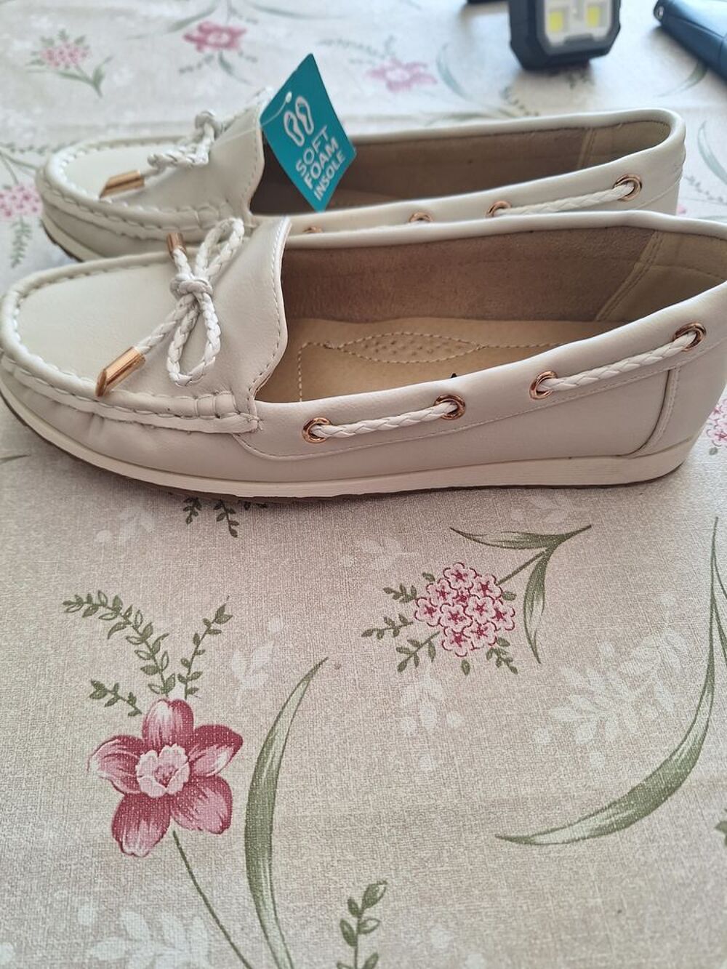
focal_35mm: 23
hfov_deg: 58.9
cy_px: 484
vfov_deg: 73.9
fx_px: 644
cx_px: 364
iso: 50
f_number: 1.8
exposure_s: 1/50
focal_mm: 5.54
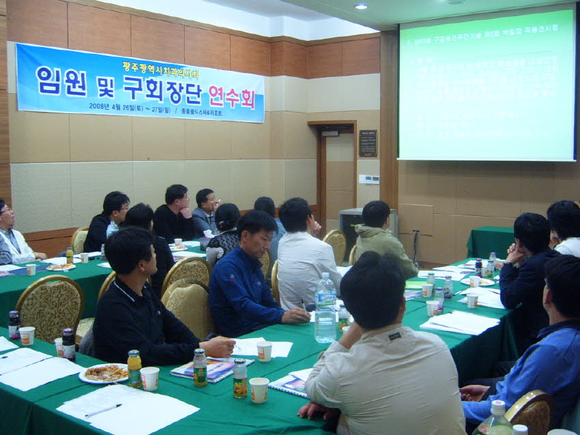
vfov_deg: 38.7
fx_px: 620
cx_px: 290
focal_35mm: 37
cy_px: 218
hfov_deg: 50.1
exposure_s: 1/10
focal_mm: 6.2
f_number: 2.9
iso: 141
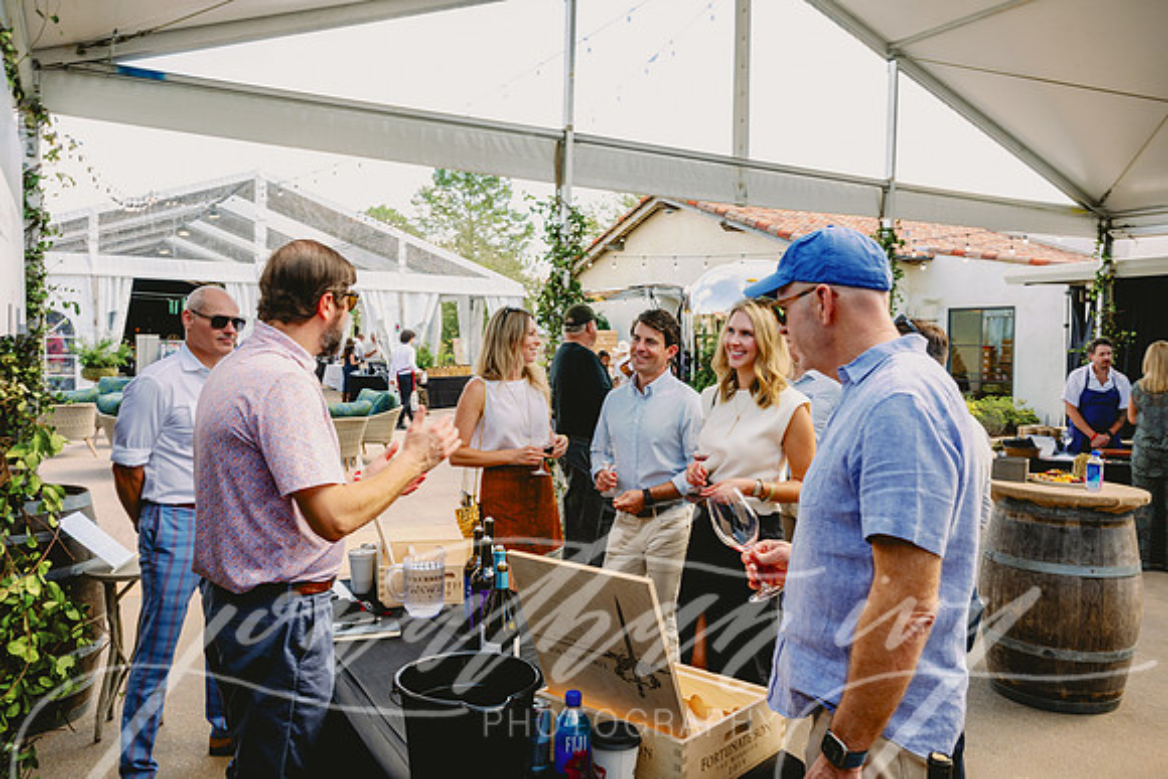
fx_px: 925
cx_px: 584
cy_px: 390
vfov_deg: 45.7
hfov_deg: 64.5
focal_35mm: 28
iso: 400
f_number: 7.1
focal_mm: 28.5
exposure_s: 1/125
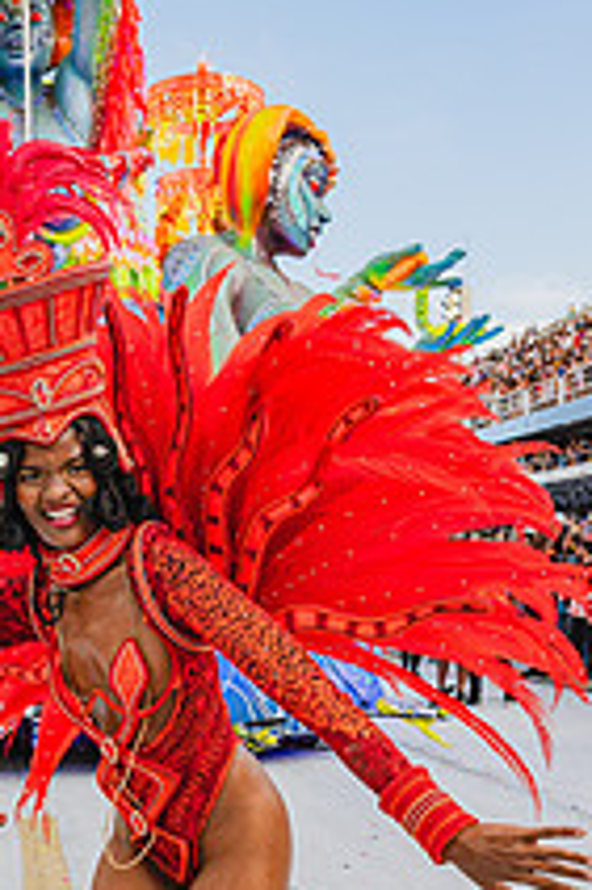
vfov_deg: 37.5
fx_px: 1260
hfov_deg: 25.8
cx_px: 82
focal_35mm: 51
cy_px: 714
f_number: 5.6
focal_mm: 24
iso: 640
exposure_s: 1/1250
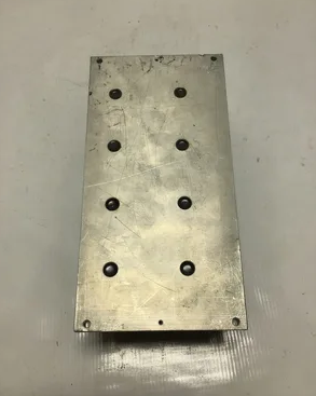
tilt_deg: -65.6
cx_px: 156
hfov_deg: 44.5
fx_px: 386
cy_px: 204
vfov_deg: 54.2
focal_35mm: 33
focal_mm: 3.3
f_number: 2.4
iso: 25
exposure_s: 1/411
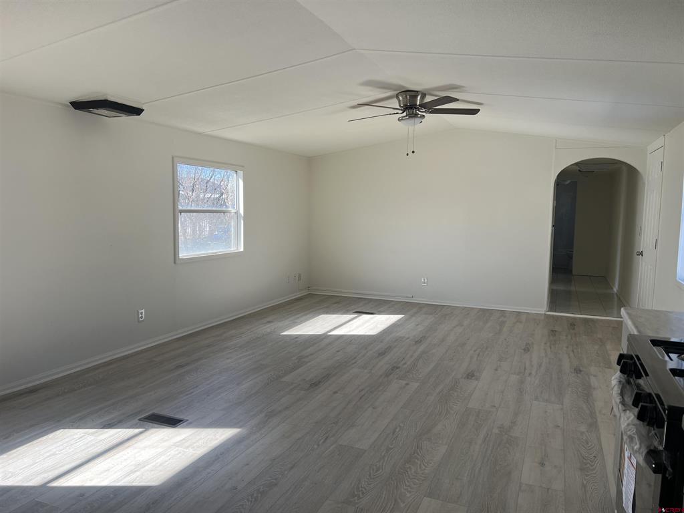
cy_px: 256
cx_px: 342
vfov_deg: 53.1
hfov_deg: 67.3
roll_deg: -1.0
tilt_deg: -5.9
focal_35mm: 26
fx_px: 514
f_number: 1.5
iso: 50
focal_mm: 5.7
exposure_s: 1/646
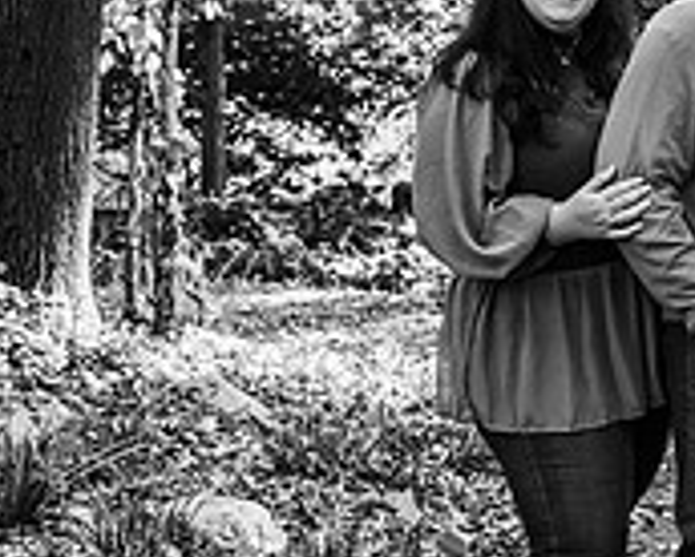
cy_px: 135
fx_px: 2471
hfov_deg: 15.0
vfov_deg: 12.8
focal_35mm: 120
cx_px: 990
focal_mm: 38
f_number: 4.5
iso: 500
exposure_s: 1/250
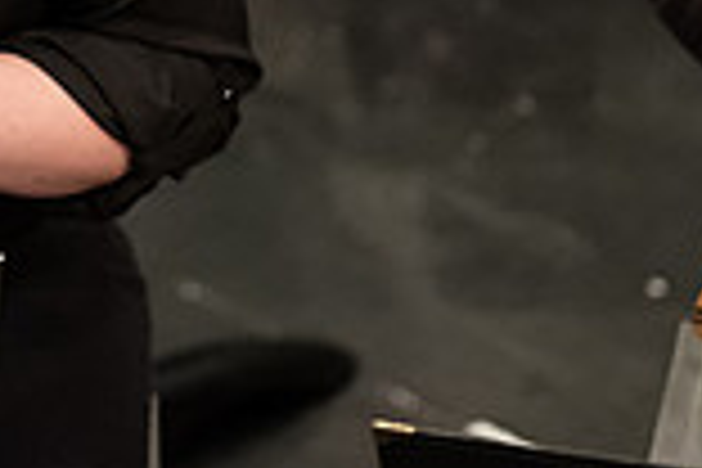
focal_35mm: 1112
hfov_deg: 1.9
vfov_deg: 1.2
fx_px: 21682
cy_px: -286
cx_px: -248
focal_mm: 300
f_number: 3.2
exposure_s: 1/320
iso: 3200
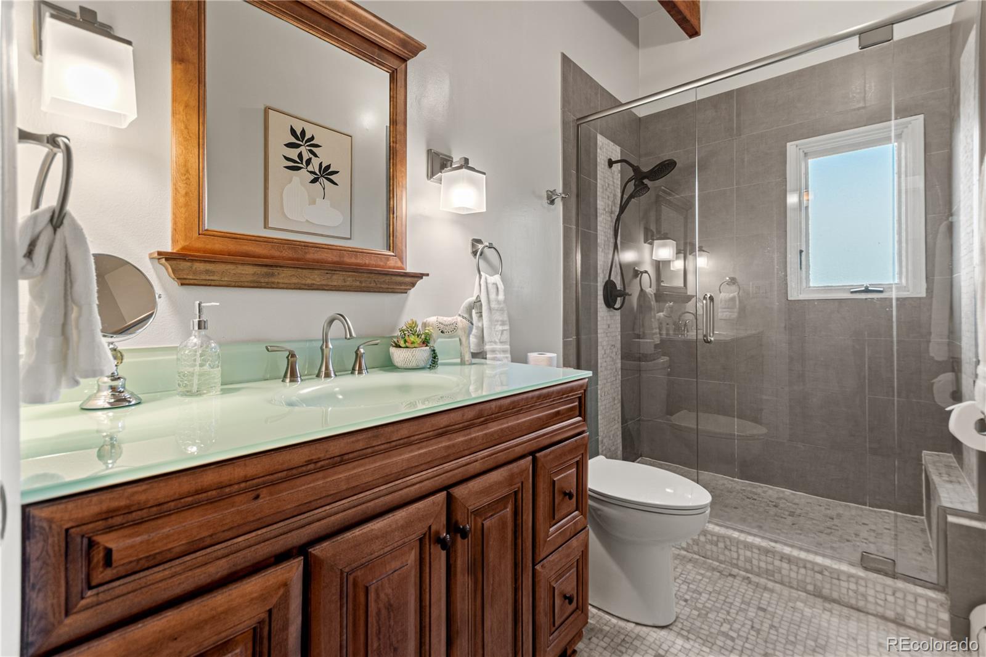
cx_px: 493
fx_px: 411
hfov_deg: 100.4
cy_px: 328
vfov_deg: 77.3
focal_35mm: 15
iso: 100
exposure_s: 1/1.67
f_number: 8
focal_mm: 10
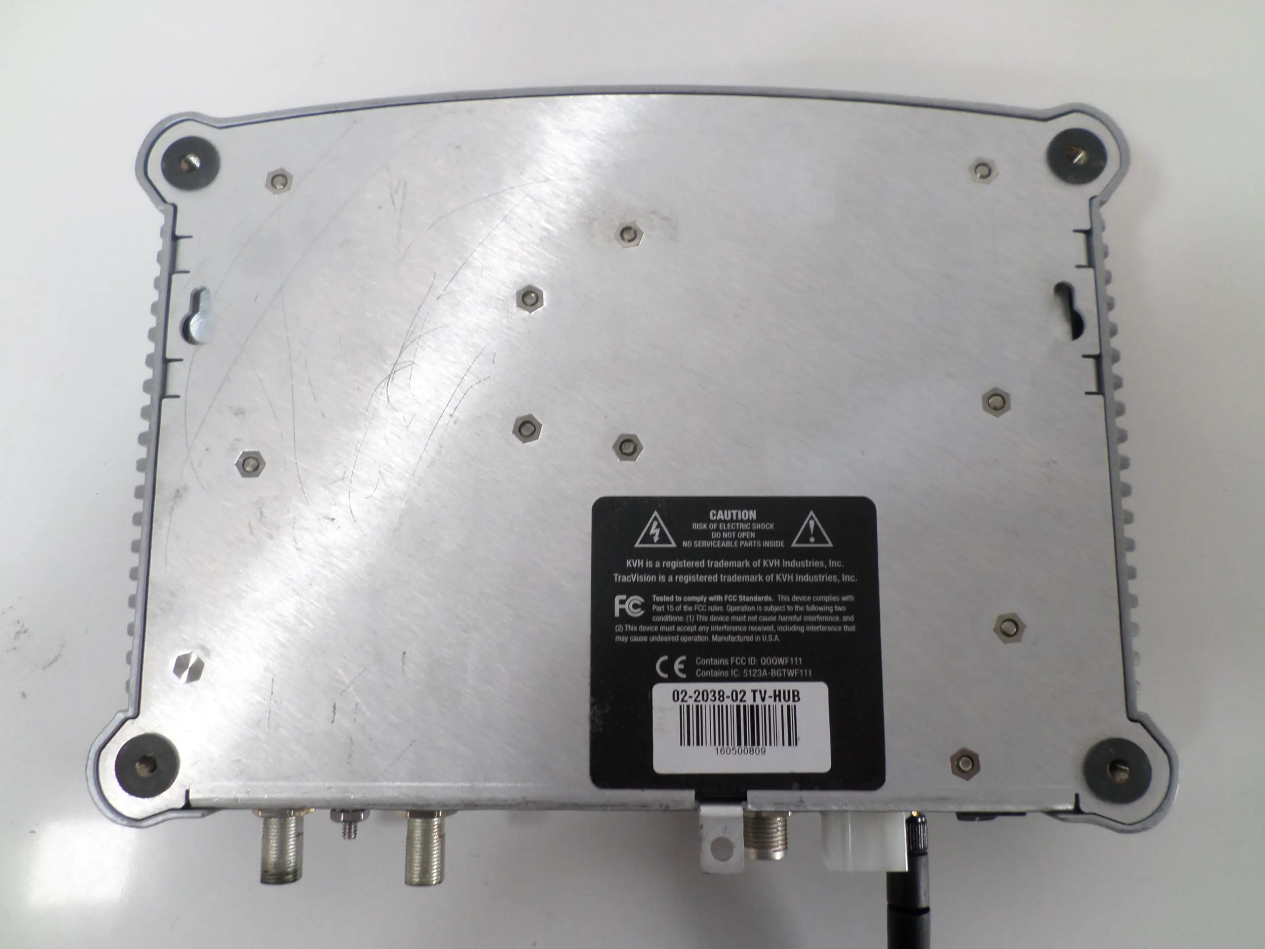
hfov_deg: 69.4
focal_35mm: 25
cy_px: 474
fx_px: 914
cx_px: 632
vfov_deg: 54.9
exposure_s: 1/30
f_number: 2.5
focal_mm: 4.5
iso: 100
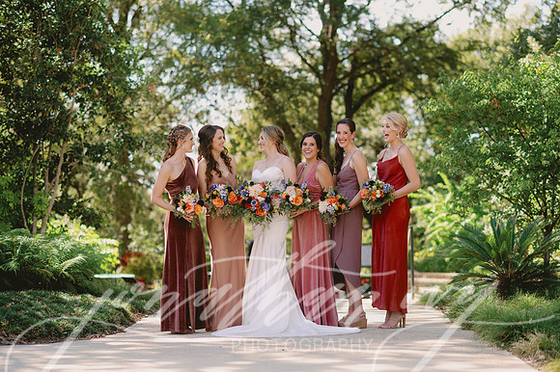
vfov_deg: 16.1
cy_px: 186
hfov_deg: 23.9
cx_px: 280
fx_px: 1321
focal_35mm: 85
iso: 100
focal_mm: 85
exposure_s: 1/640
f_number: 2.2
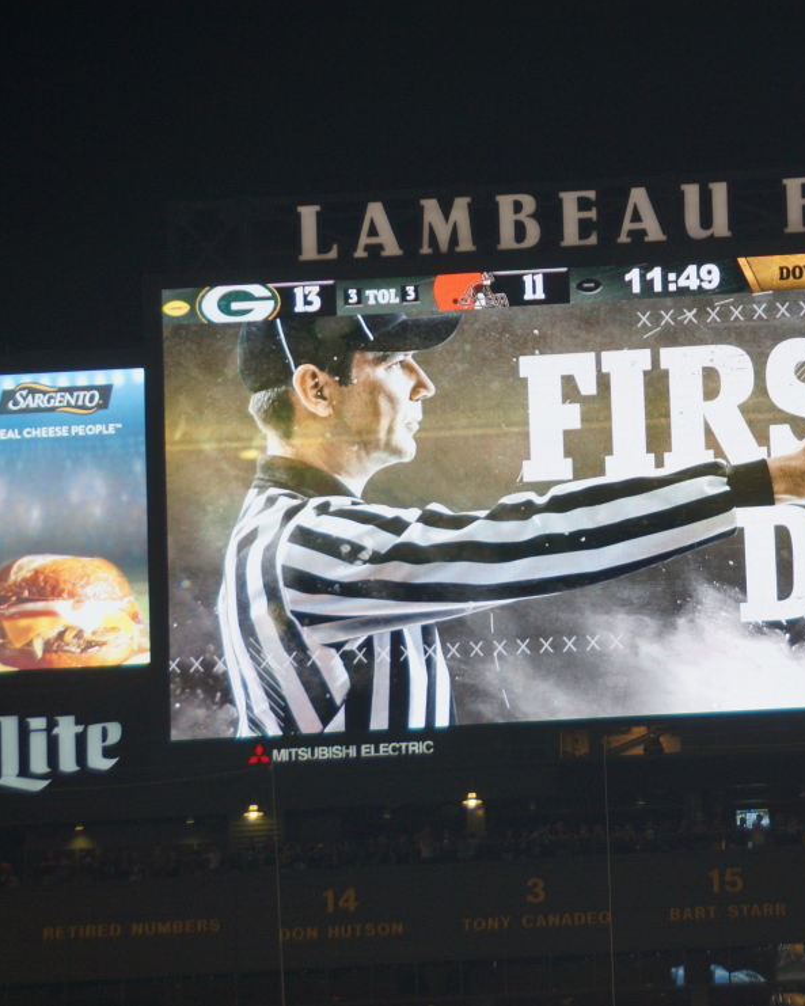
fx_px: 5381
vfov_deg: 10.7
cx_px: 694
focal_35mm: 181
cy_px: 501
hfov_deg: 8.5
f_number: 5.6
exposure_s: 1/160
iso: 200
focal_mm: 85
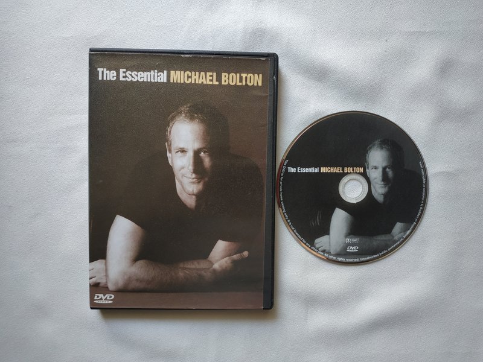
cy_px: 181
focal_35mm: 24
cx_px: 242
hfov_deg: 71.6
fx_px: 335
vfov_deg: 56.8
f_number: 1.9
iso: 100
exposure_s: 1/50
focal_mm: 3.94
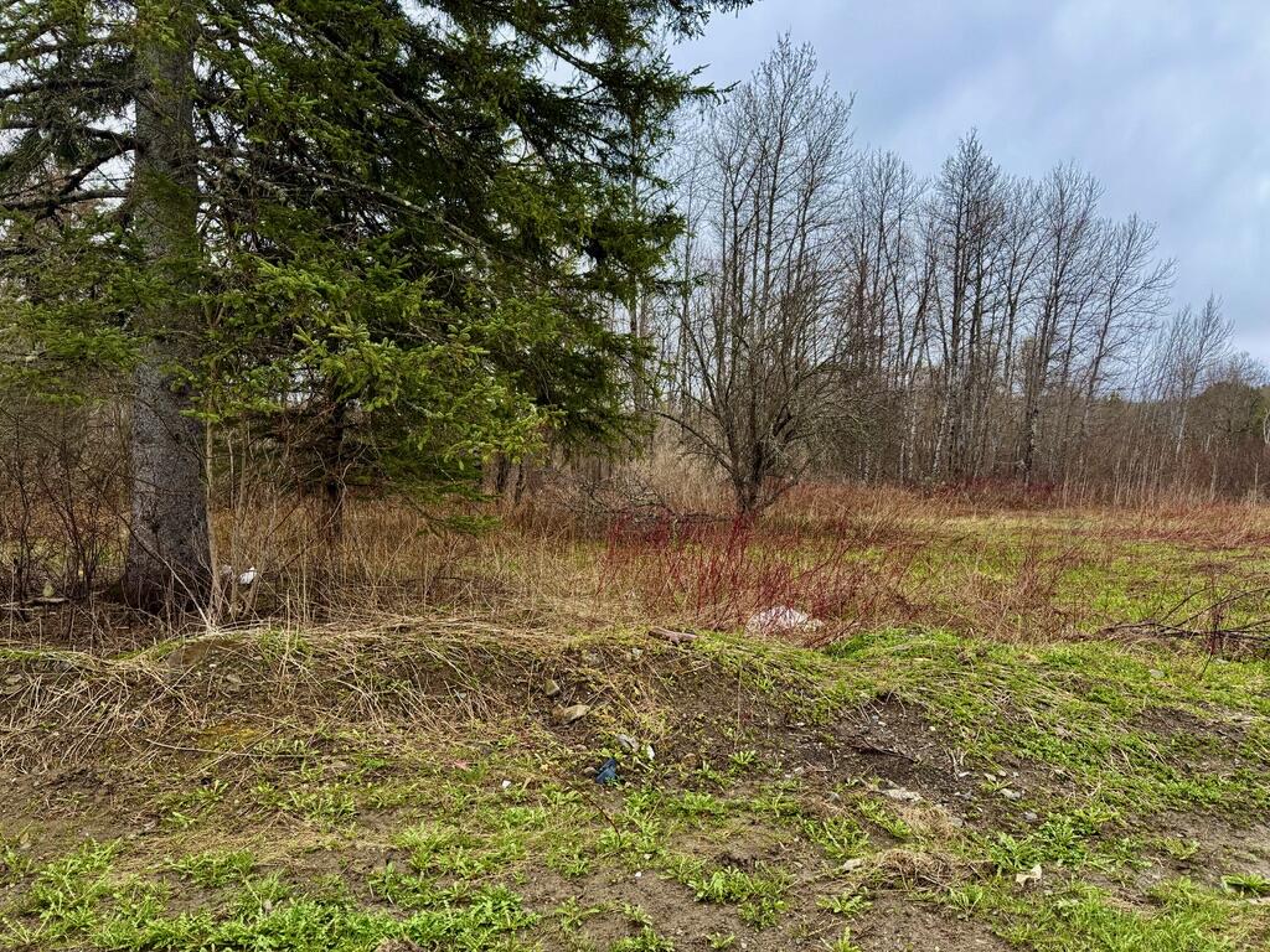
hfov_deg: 71.6
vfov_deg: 56.8
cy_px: 476
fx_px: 881
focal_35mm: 24
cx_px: 635
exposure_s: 1/622
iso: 100
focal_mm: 6.76
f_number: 1.78
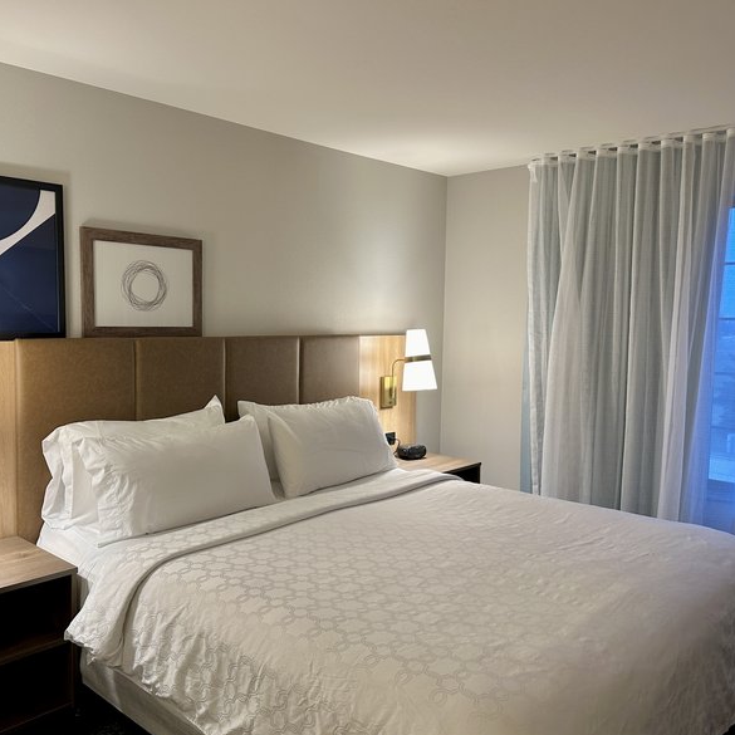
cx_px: 276
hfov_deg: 55.0
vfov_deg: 55.6
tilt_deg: -4.2
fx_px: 697
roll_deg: +0.0
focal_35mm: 29
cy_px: 367
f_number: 1.78
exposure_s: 1/60
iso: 160
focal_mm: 6.86
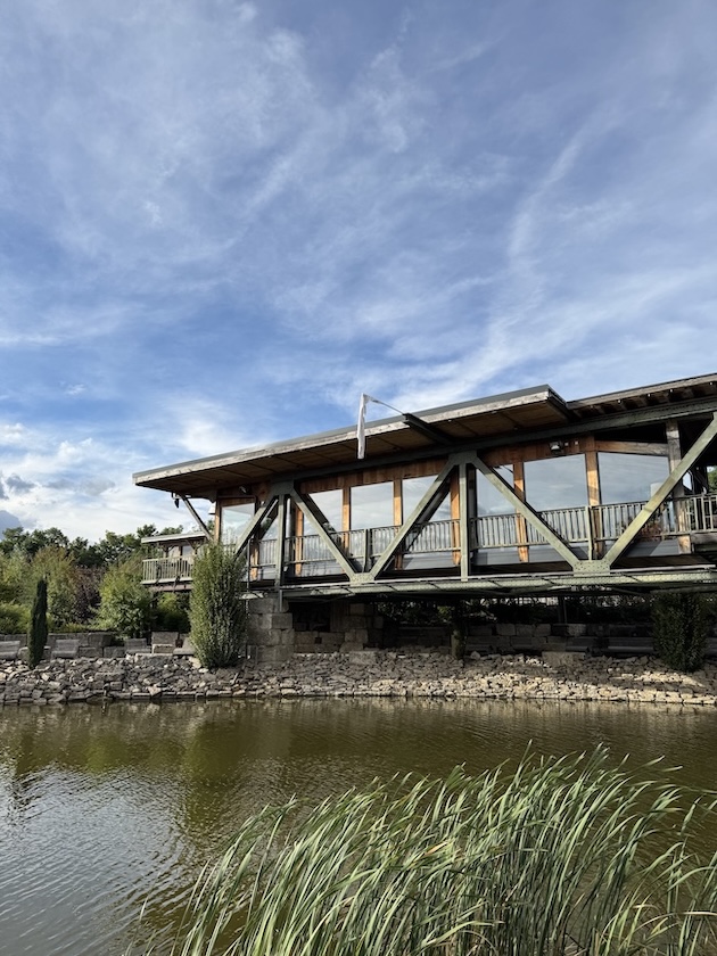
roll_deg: -1.0
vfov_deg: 71.6
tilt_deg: +13.2
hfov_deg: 56.8
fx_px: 663
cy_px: 478
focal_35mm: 24
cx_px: 358
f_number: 1.78
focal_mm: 6.76
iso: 80
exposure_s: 1/3802
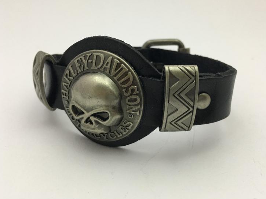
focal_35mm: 32
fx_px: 246
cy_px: 91
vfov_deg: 44.1
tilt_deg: -25.1
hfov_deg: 56.8
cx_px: 138
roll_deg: -0.6
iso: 160
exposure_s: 1/30
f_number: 2.2
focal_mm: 4.15
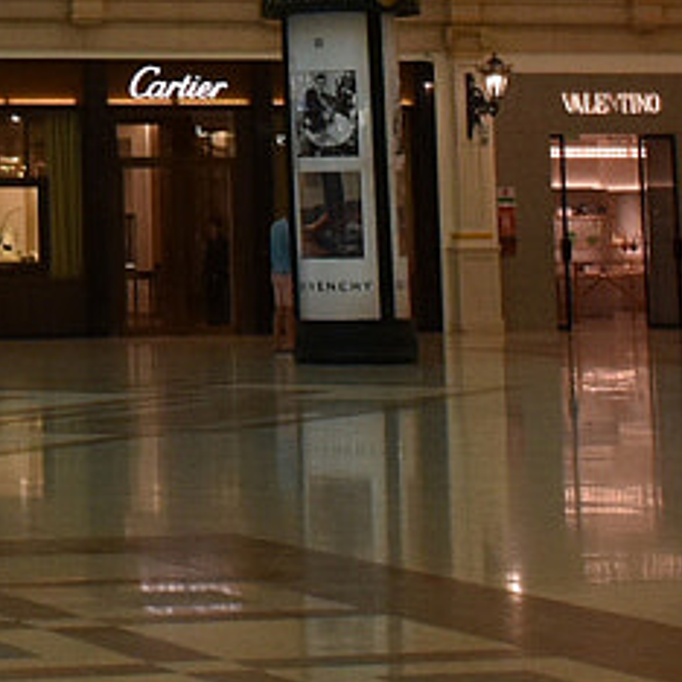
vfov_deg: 10.6
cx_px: -224
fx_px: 3500
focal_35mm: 157
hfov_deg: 10.9
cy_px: -478
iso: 400
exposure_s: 1/125
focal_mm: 18
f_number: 8
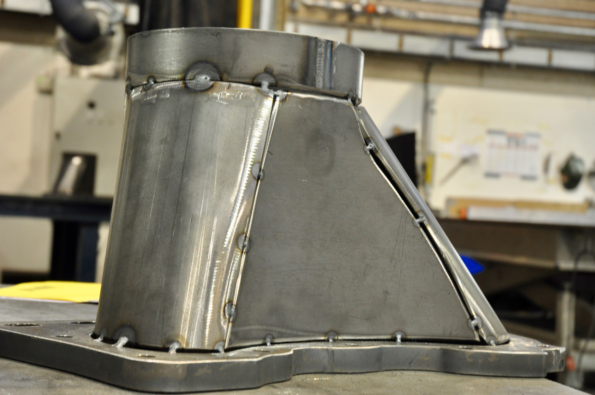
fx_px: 1139
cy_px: 198
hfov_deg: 29.3
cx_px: 298
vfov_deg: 19.7
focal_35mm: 69
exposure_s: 1/30
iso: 1000
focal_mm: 46
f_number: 4.5
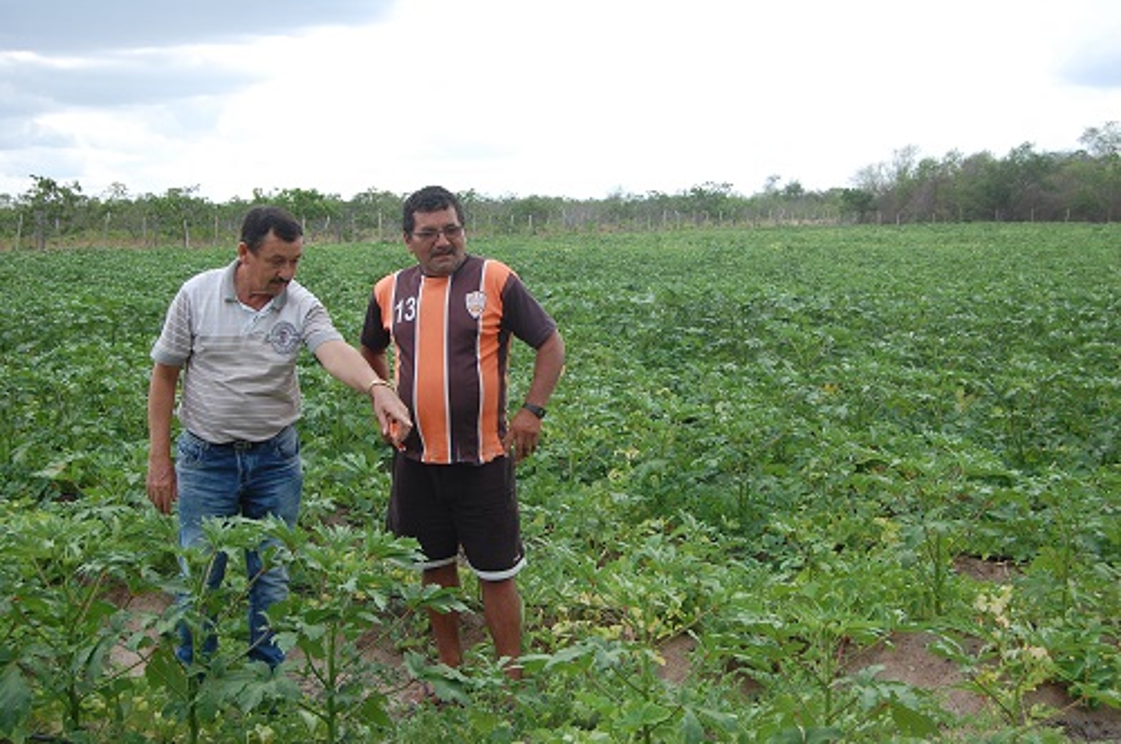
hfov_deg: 43.7
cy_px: 372
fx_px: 1399
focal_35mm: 45
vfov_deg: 29.8
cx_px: 560
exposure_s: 1/200
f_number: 7.1
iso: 200
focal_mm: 30
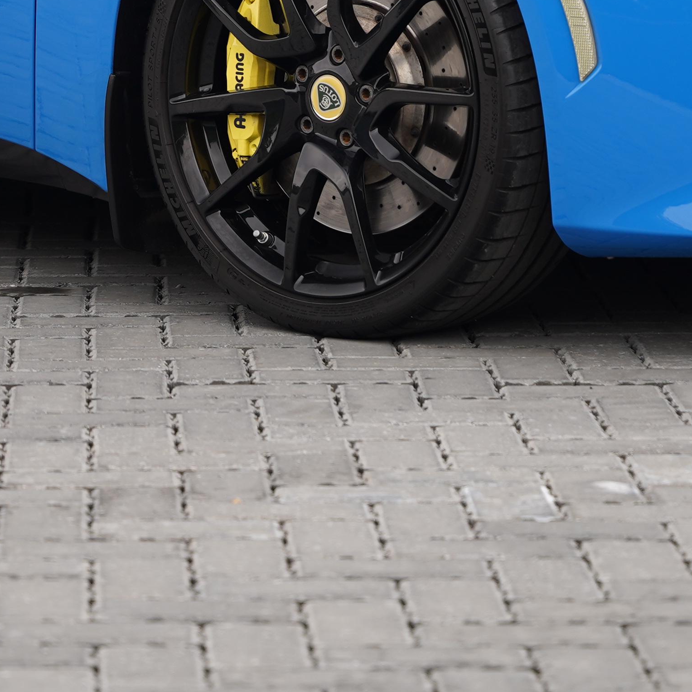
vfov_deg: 8.0
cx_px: 194
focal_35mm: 217
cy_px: -130
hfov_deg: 8.1
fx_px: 4908
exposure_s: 1/125
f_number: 2.8
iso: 125
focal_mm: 65
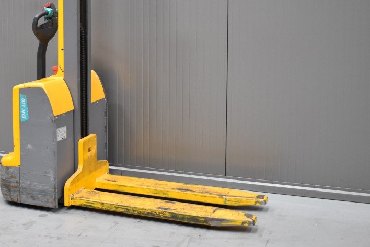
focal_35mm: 61
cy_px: 59
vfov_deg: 22.0
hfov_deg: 32.4
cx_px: 99
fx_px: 627
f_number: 4.5
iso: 1250
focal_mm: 24
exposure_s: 1/60
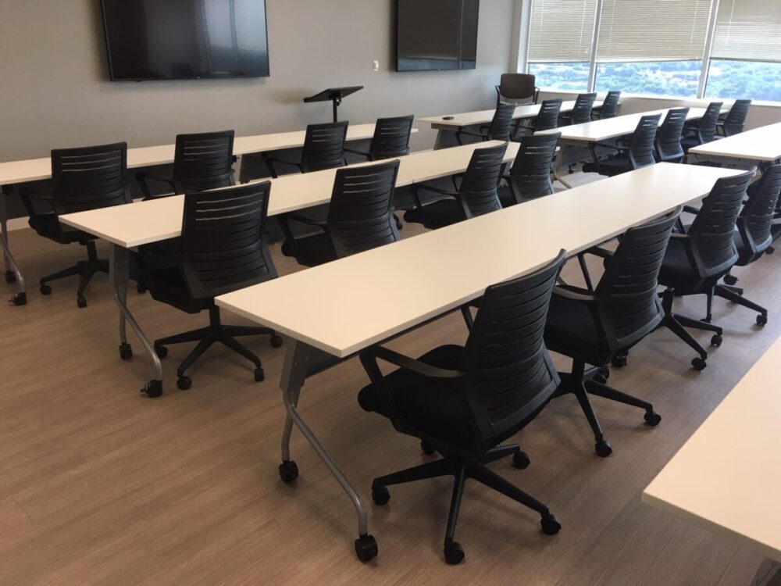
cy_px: 293
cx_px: 390
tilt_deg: -18.3
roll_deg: -1.9
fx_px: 654
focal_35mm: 29
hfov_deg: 61.7
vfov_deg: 48.2
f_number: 2.2
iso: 25
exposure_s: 1/40
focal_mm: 4.15
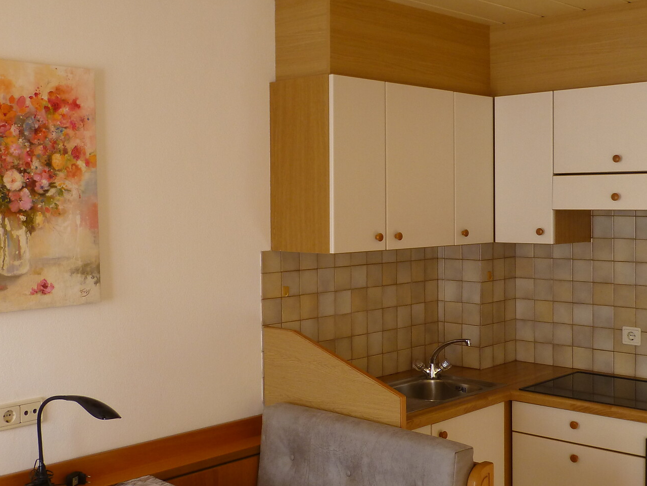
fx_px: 841
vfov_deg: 32.2
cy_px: 215
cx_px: 330
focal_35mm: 45
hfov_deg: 42.1
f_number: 3.6
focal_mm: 5.4
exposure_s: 1/60
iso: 160
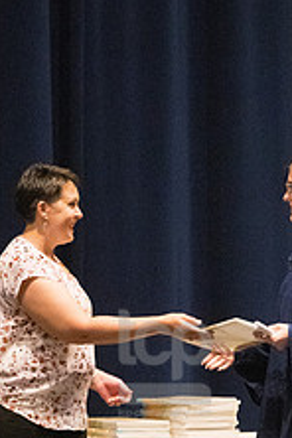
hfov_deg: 3.4
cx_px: 165
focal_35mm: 409
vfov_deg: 5.0
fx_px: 4976
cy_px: 363
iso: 8000
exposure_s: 1/250
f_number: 4.5
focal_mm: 135
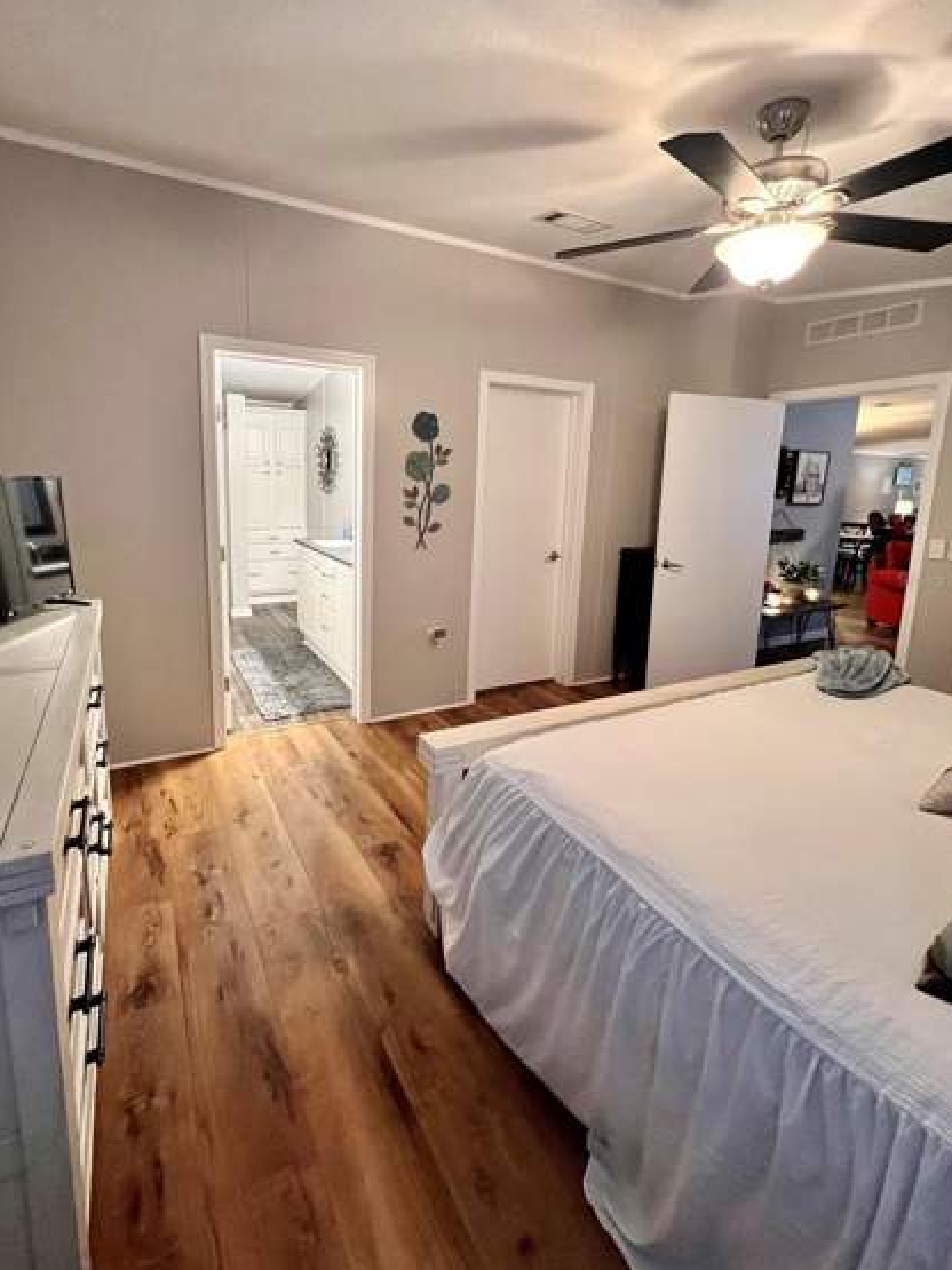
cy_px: 579
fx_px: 550
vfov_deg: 97.9
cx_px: 435
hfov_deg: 81.5
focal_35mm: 15
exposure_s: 1/60
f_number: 1.8
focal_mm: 1.57
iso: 800
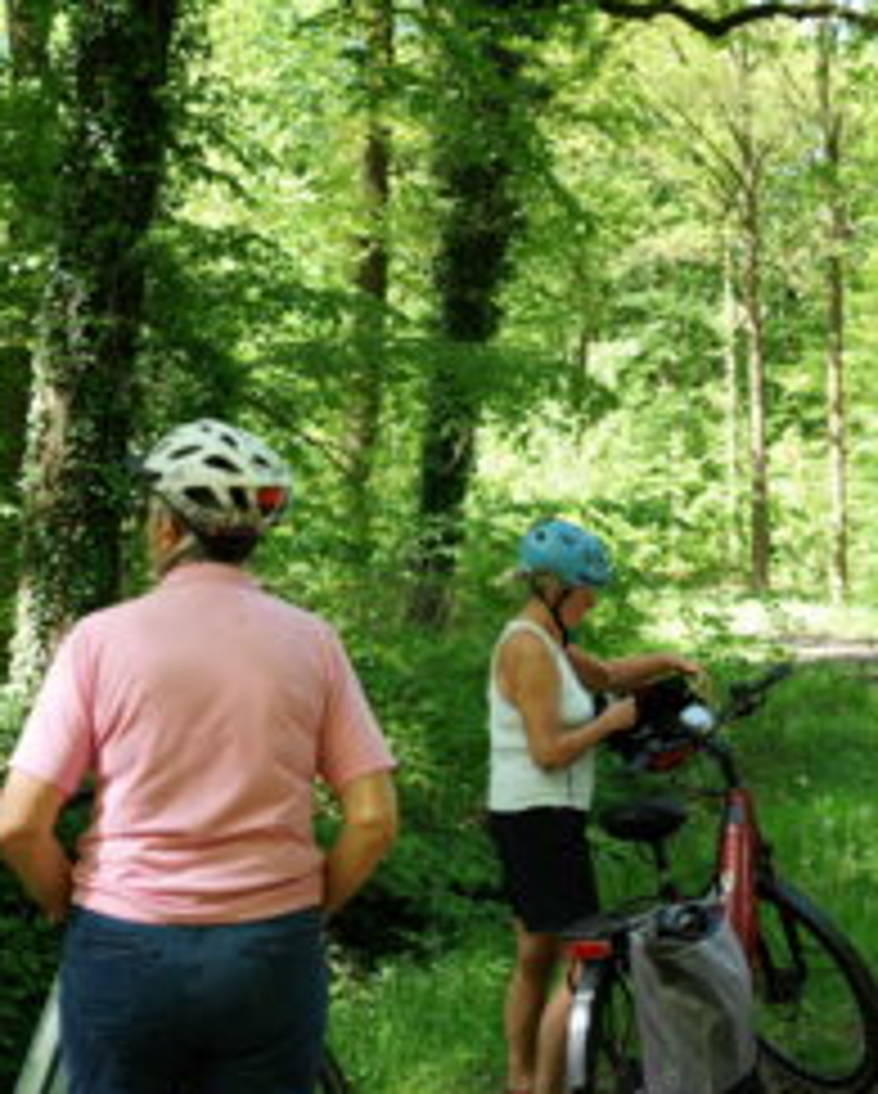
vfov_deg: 34.7
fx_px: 1751
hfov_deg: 28.1
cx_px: 491
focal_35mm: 54
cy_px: 561
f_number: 4.5
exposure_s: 1/80
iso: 100
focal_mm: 35
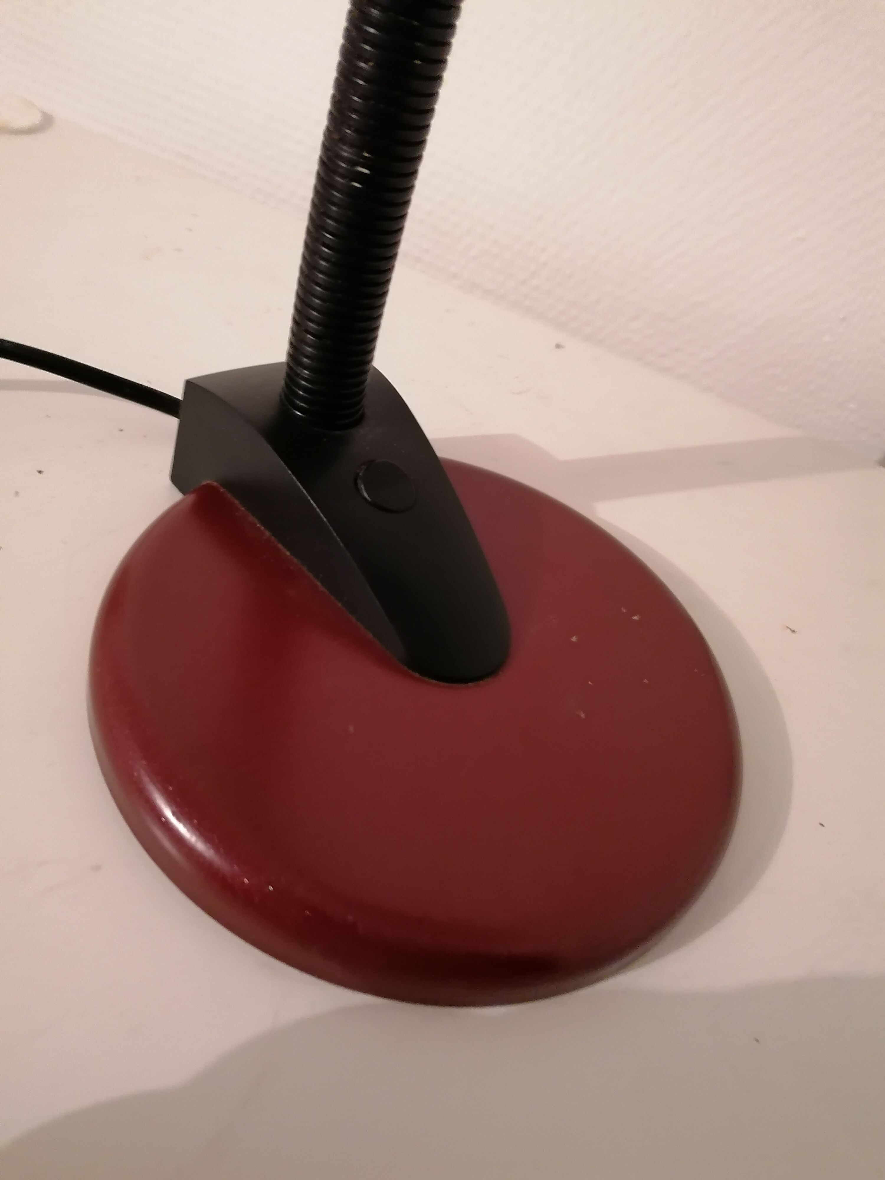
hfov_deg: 51.4
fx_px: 920
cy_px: 590
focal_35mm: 27
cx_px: 442
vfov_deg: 65.3
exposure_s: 1/16.7
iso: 640
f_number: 1.8
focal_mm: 4.75
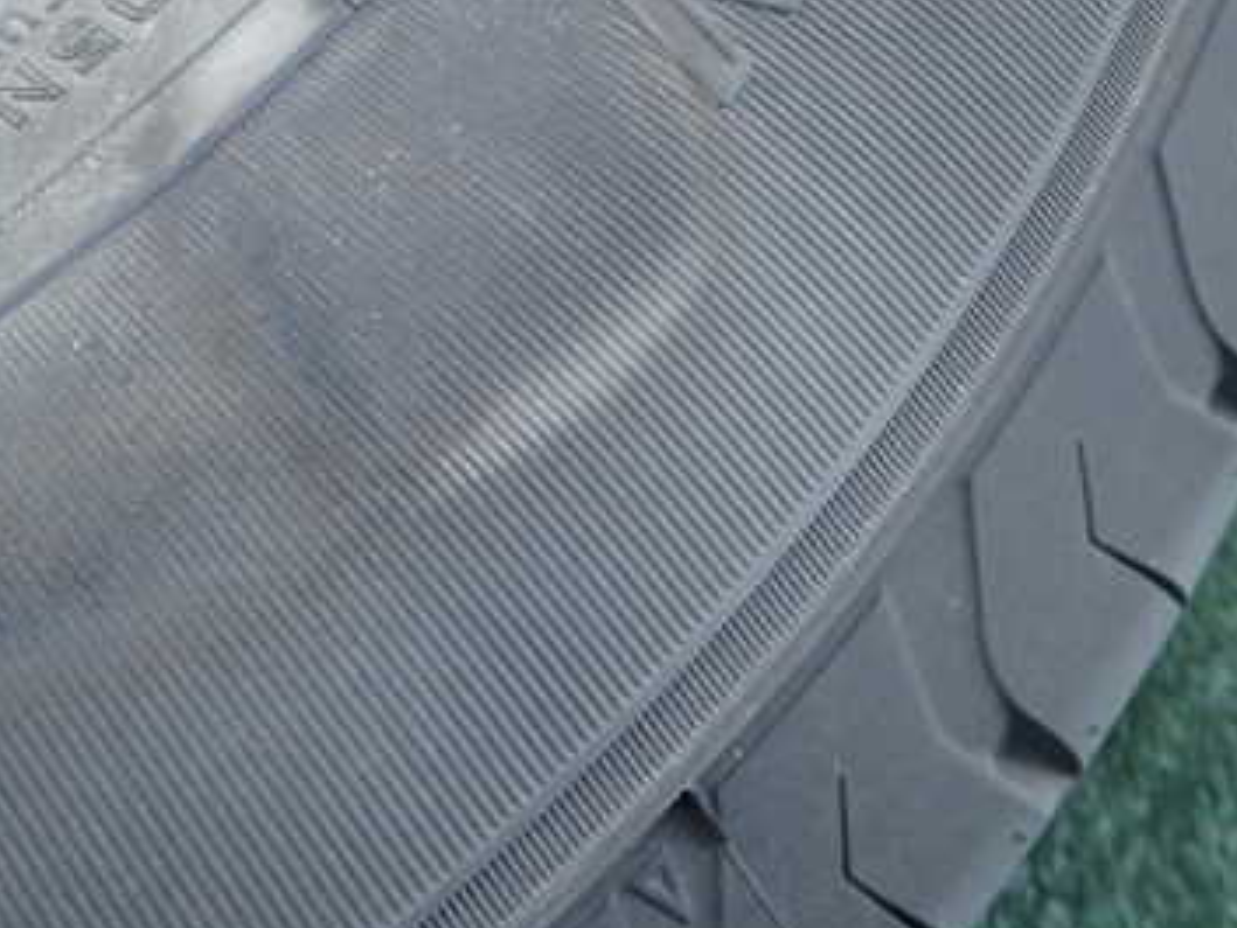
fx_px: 1823
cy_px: 364
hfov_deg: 36.5
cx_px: 284
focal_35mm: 51
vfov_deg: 28.5
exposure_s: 1/200
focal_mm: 5.4
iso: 400
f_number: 2.3
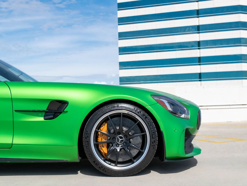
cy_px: 89
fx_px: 414
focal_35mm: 58
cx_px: 115
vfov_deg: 25.2
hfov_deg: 33.2
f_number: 8
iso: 360
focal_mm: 31
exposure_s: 1/2000
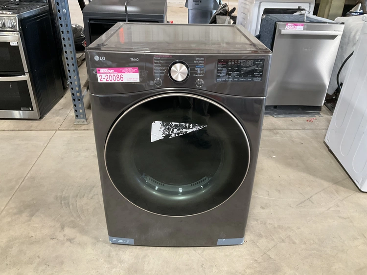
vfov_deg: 48.3
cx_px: 184
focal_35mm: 29
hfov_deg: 61.6
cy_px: 138
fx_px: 308
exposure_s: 1/60
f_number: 1.8
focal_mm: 3
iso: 200
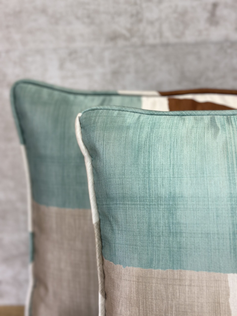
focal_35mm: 48
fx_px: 438
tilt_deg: -13.9
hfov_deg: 30.3
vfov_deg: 39.7
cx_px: 118
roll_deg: +2.5
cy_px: 158
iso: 64
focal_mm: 6.86
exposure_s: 1/129
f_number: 1.78
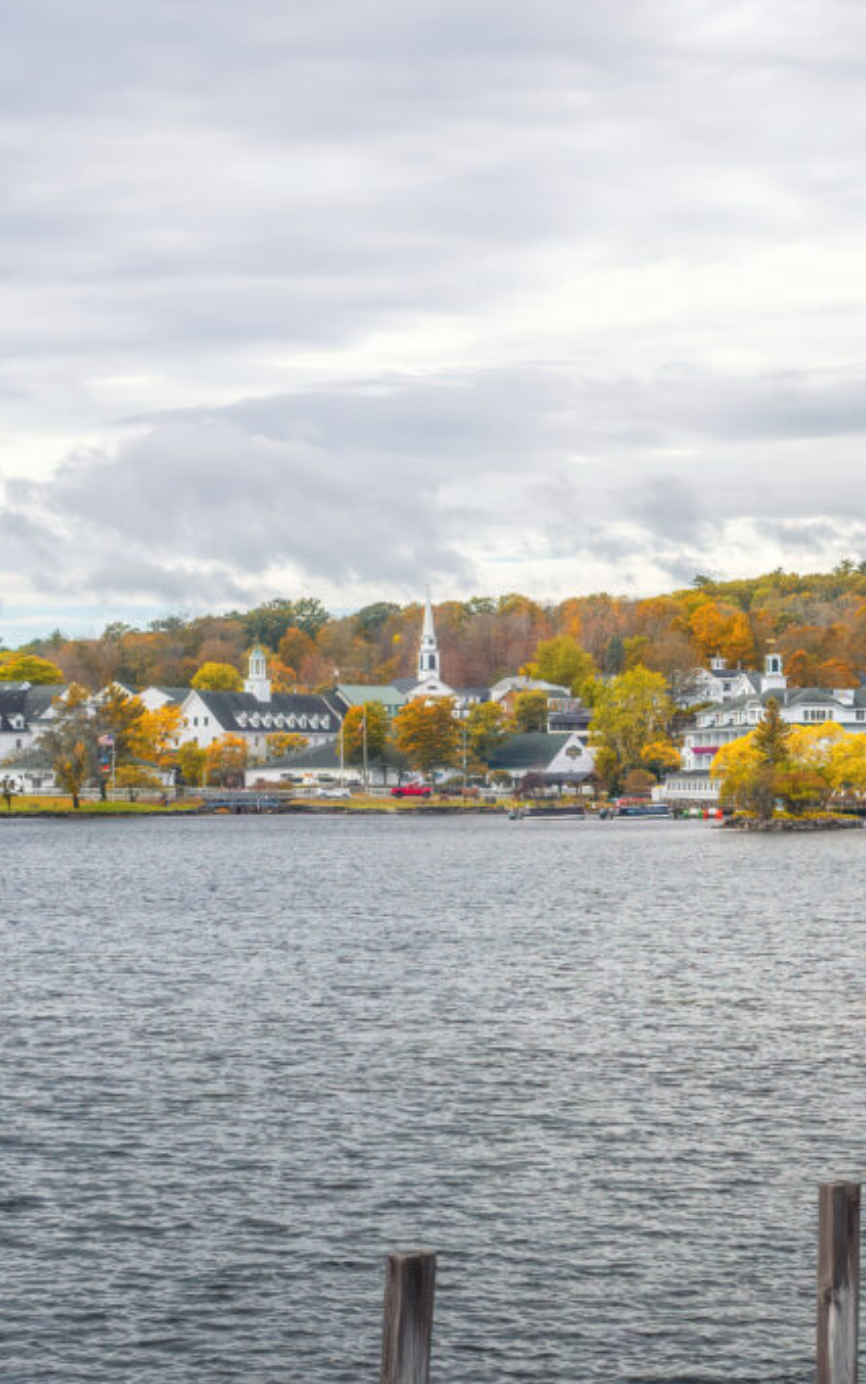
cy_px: 693
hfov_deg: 15.9
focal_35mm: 80
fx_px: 3020
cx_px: 950
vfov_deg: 25.8
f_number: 9
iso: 160
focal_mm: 35
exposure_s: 1/60
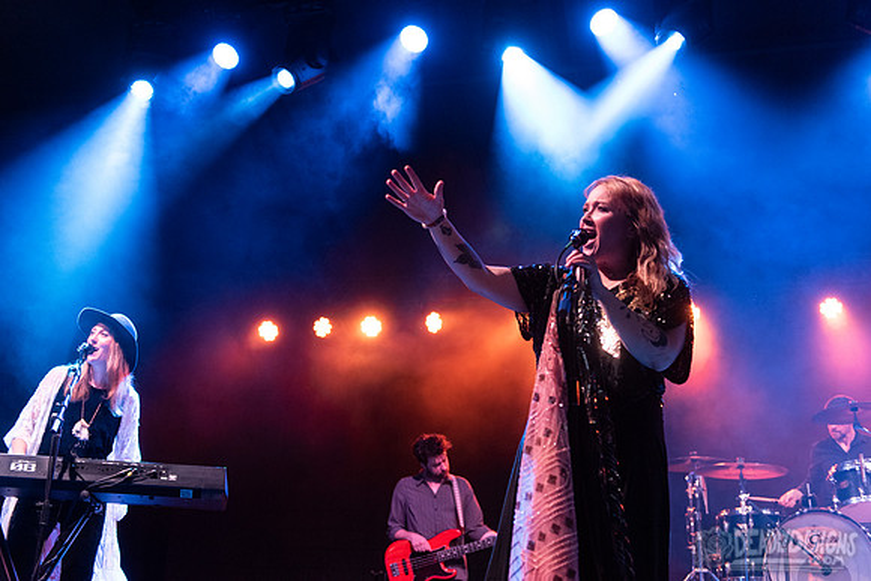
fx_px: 1101
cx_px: 433
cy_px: 281
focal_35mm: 45
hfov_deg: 43.2
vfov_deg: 29.6
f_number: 3.2
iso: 2500
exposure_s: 1/320
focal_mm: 44
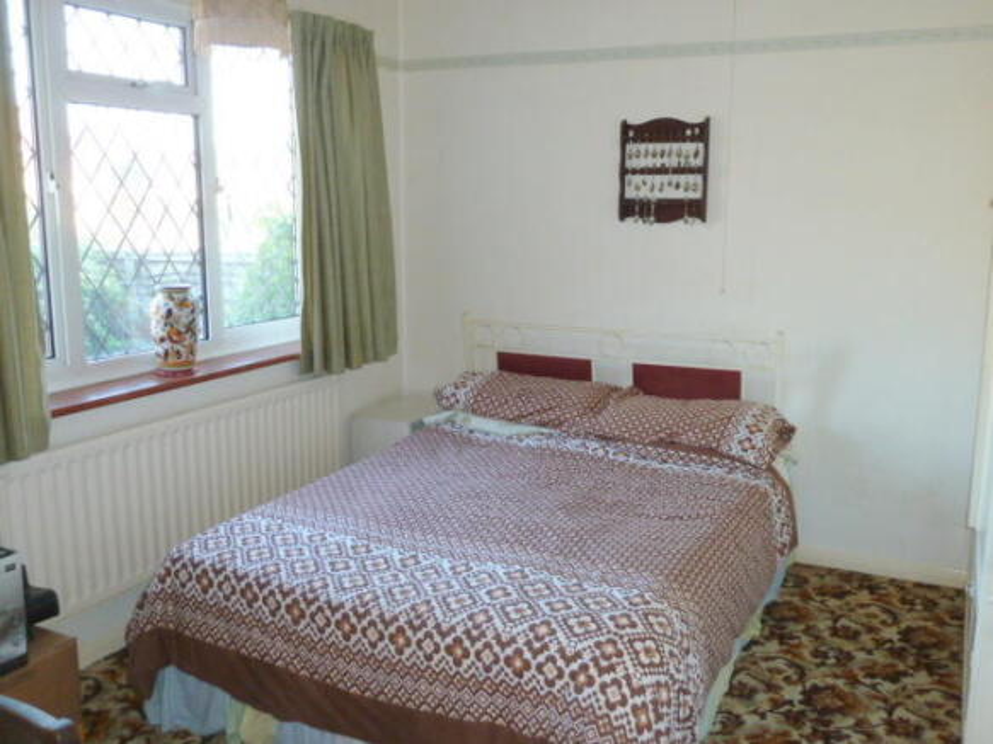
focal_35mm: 32
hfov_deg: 56.8
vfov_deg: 44.1
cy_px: 372
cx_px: 496
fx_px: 918
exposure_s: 1/30
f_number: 3.5
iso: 250
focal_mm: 5.3
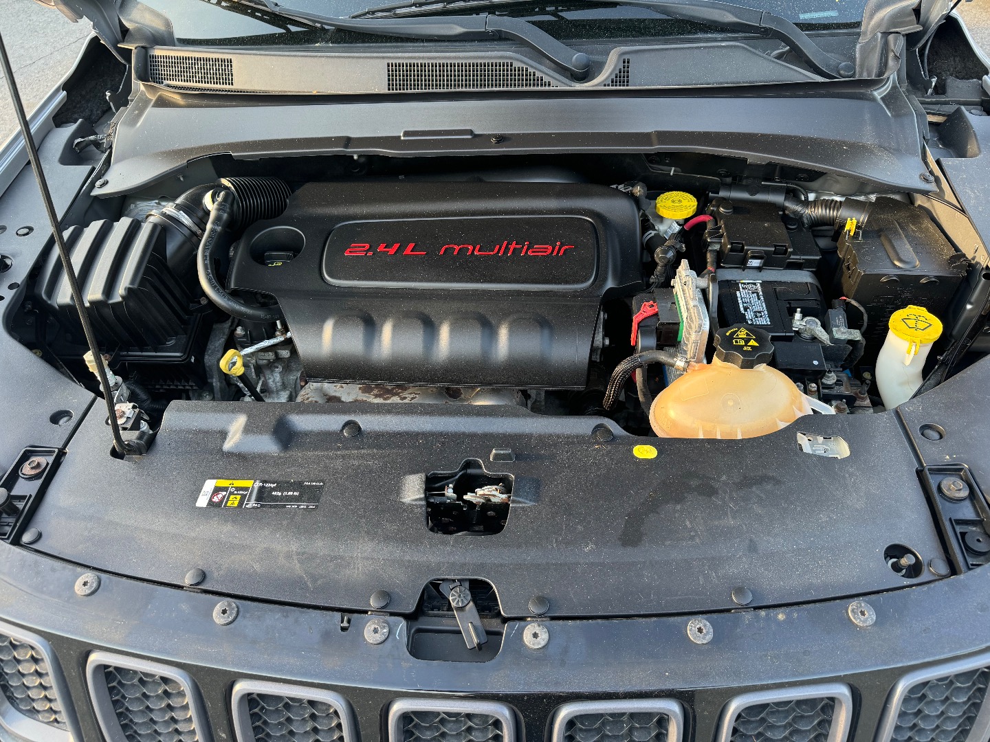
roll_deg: +1.3
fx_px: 686
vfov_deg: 56.8
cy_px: 371
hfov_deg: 71.6
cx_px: 495
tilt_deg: -42.1
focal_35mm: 24
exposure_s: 1/121
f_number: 1.78
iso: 100
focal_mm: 6.76
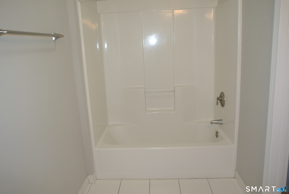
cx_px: 144
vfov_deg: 48.1
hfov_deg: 67.3
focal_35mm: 27
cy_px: 97
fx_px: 217
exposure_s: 1/60
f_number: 2.8
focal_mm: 10
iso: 180
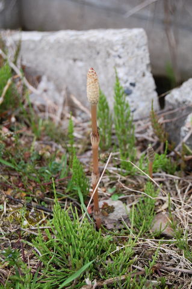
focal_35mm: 69
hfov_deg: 19.7
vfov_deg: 29.3
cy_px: 144
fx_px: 553
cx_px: 96
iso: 200
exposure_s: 1/125
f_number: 5.6
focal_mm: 46
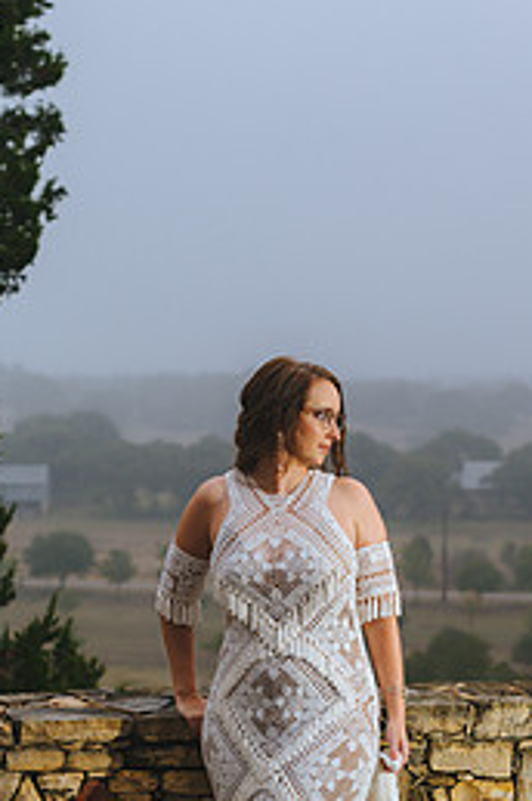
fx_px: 1934
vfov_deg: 23.3
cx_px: 298
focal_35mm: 87
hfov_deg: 15.7
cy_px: 516
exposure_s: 1/80
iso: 500
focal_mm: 50
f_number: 3.5
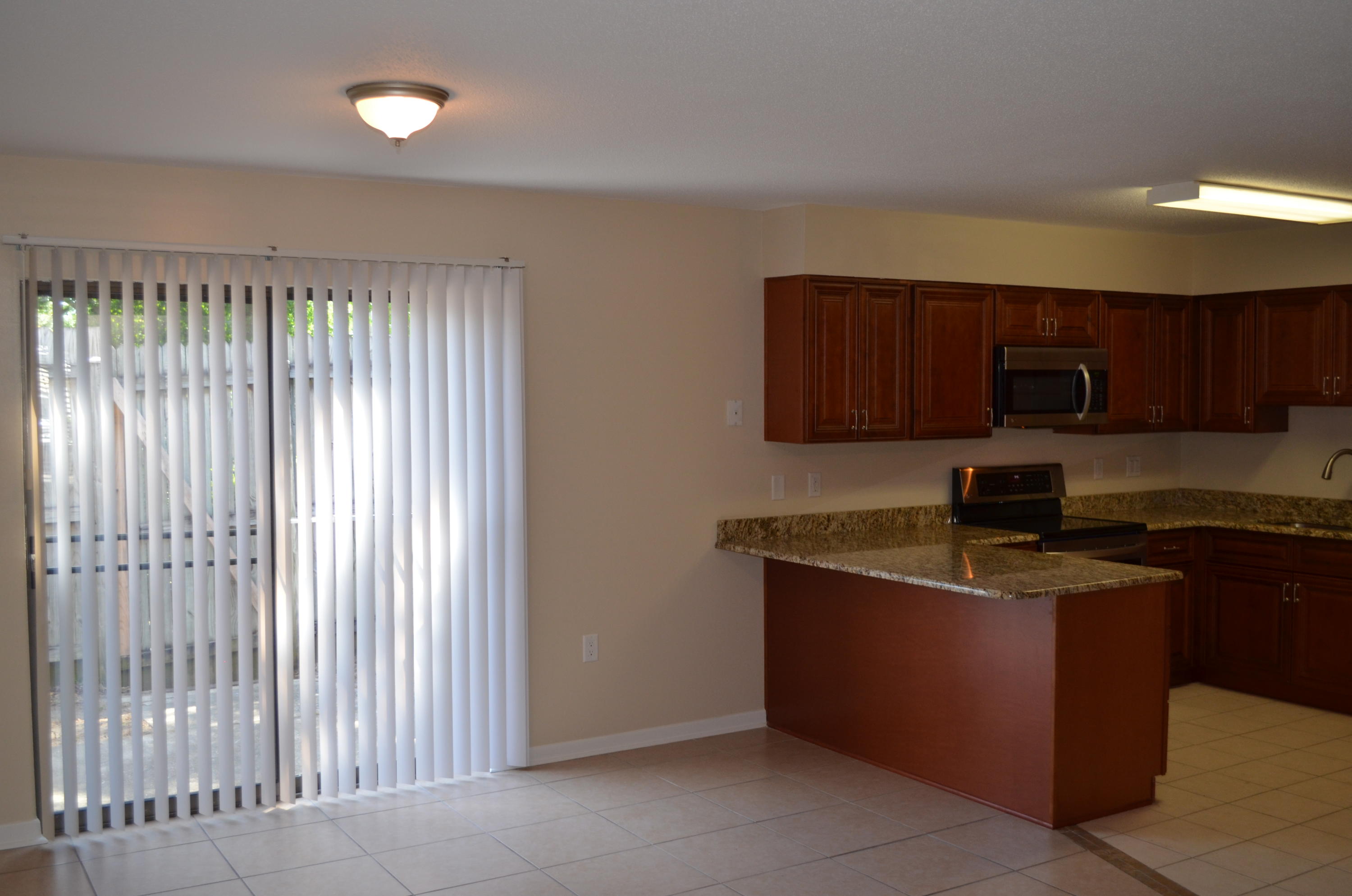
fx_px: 1349
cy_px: 448
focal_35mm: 36
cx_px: 676
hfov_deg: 53.2
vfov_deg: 36.7
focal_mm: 24
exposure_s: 1/125
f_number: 4
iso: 400
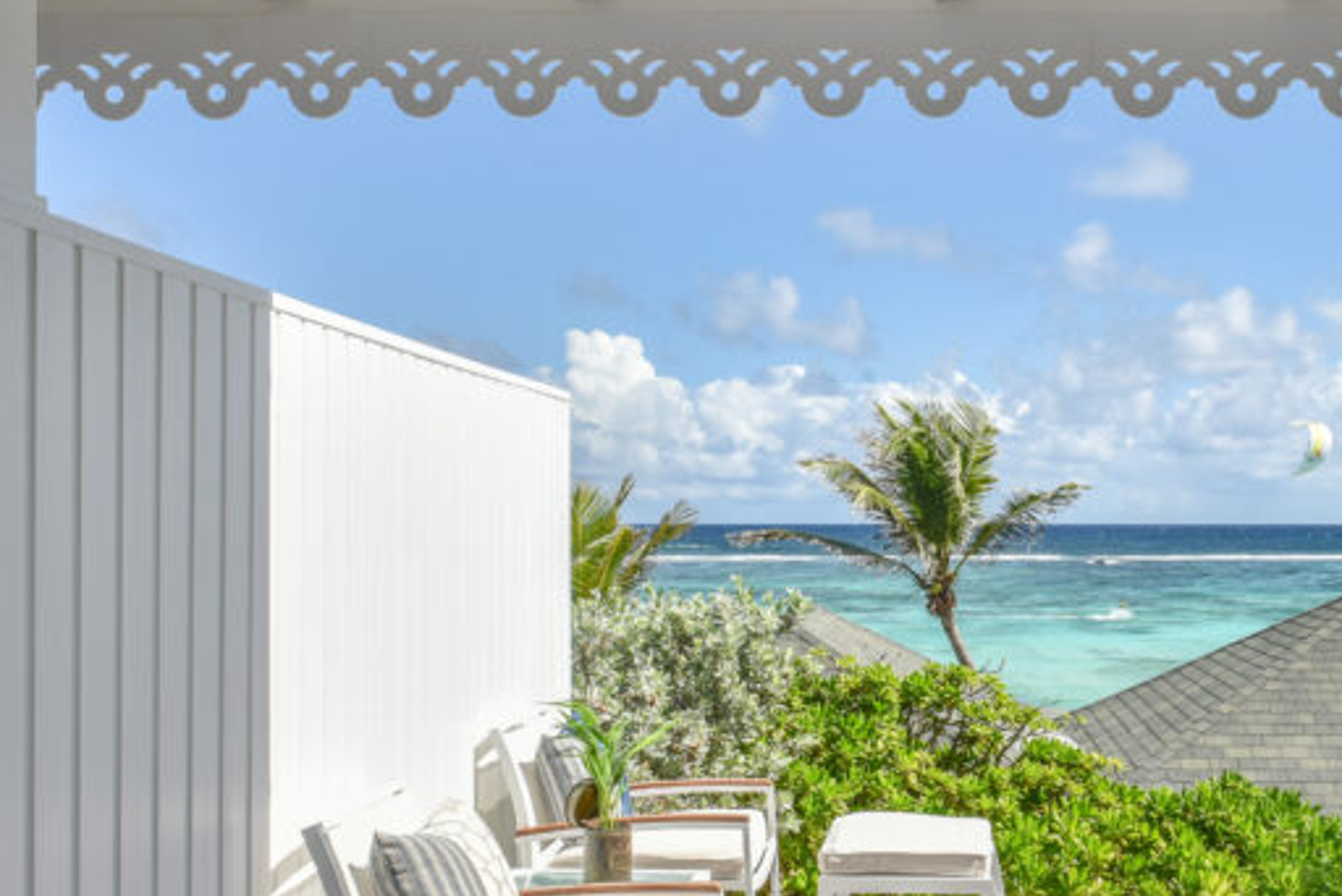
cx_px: 993
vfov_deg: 28.0
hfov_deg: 40.0
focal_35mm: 48
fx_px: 1790
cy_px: 538
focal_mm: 24
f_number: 14
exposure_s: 1/500
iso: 400
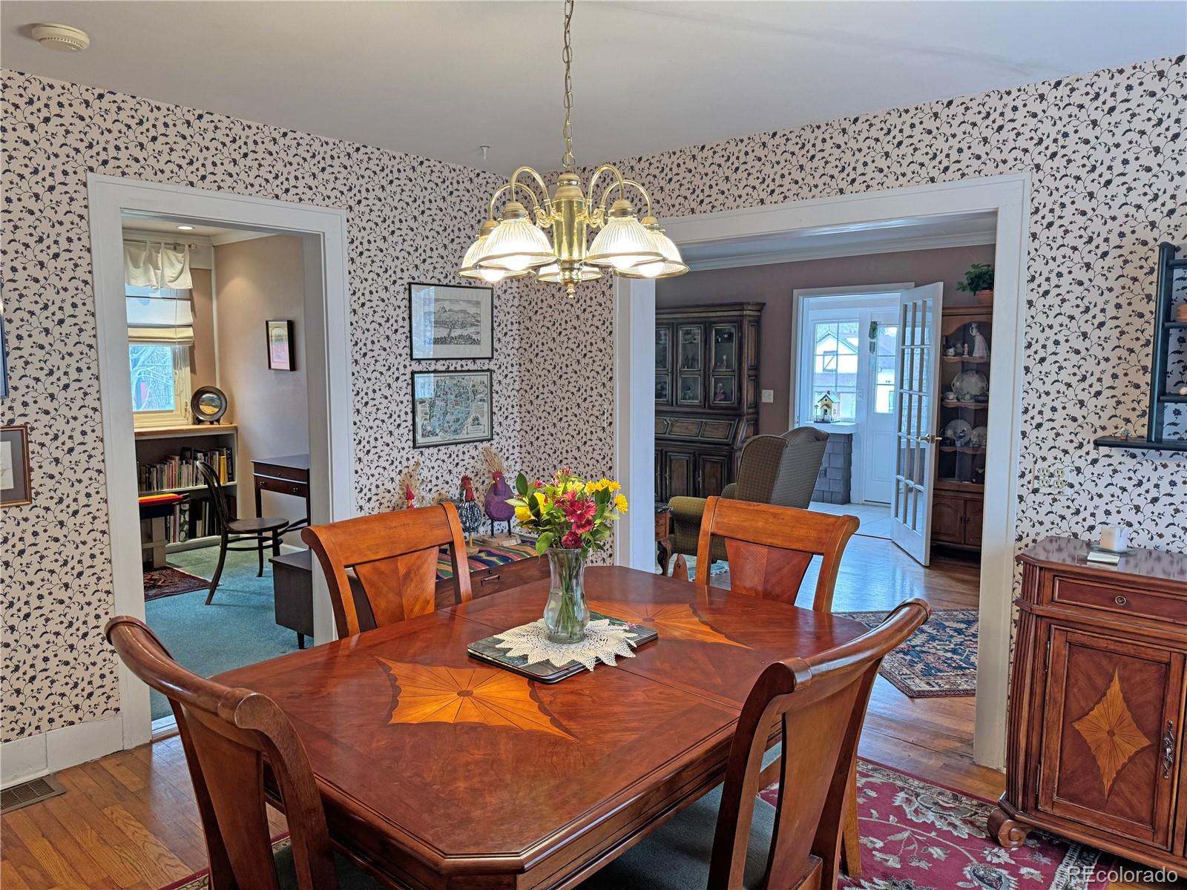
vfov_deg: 56.8
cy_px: 445
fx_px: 823
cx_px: 594
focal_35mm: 24
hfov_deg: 71.6
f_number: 1.78
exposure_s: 1/120
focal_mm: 6.76
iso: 200
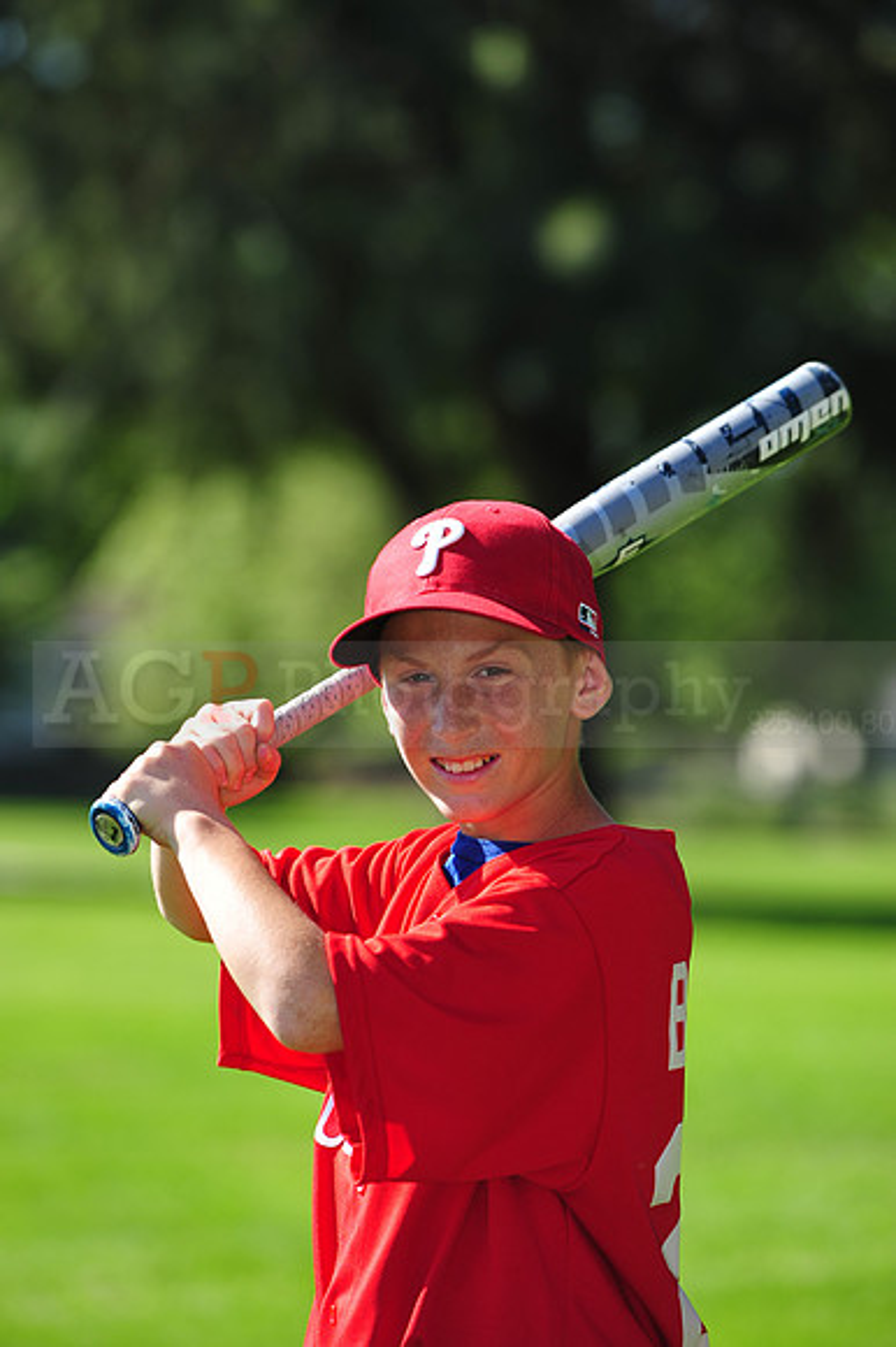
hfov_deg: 7.4
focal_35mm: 185
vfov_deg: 11.1
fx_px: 6914
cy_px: 674
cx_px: 448
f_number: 5
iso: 200
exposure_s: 1/640
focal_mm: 185
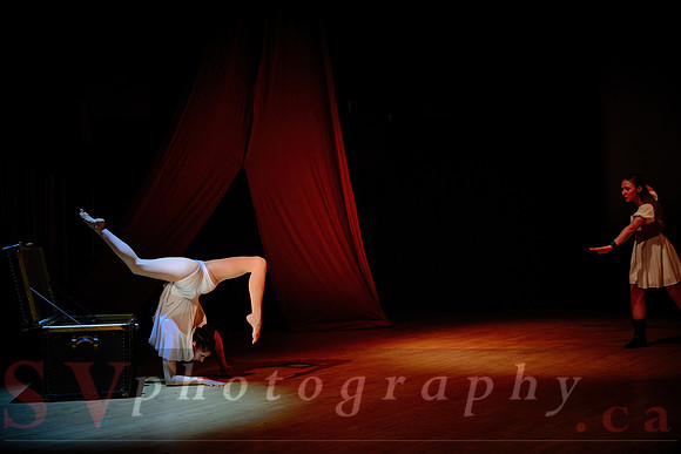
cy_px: 227
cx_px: 340
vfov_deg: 27.5
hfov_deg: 40.3
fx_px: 927
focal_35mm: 49
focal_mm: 49
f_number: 2.8
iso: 1600
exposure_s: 1/320
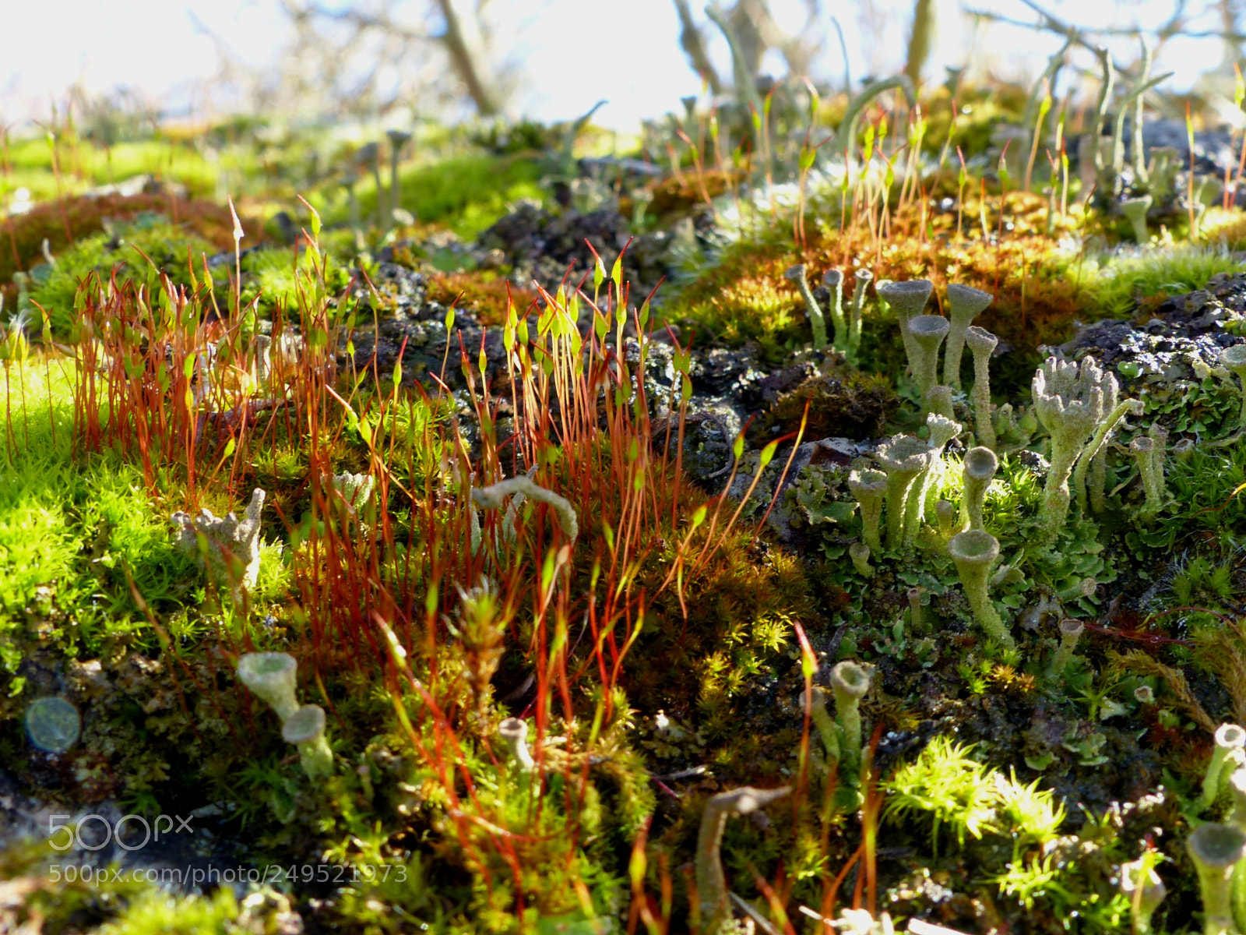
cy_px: 468
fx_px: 1440
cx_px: 623
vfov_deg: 36.0
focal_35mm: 40
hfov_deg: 46.8
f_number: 4.5
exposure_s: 1/60
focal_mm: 7.1
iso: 100
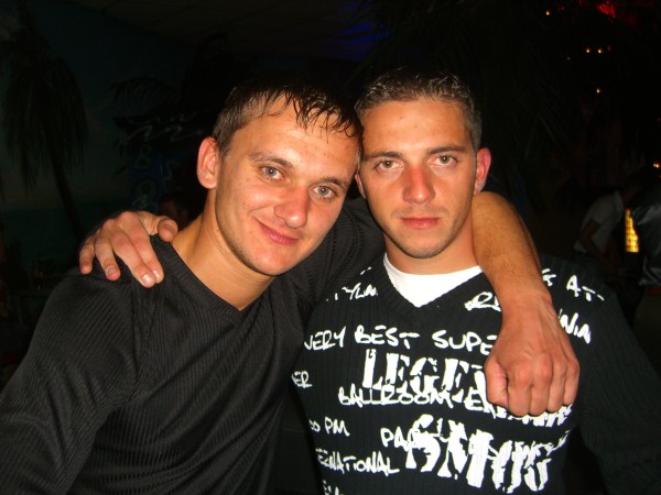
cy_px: 248
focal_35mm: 38
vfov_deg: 37.7
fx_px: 726
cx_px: 330
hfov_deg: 49.0
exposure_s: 1/60
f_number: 2.8
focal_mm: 7.9
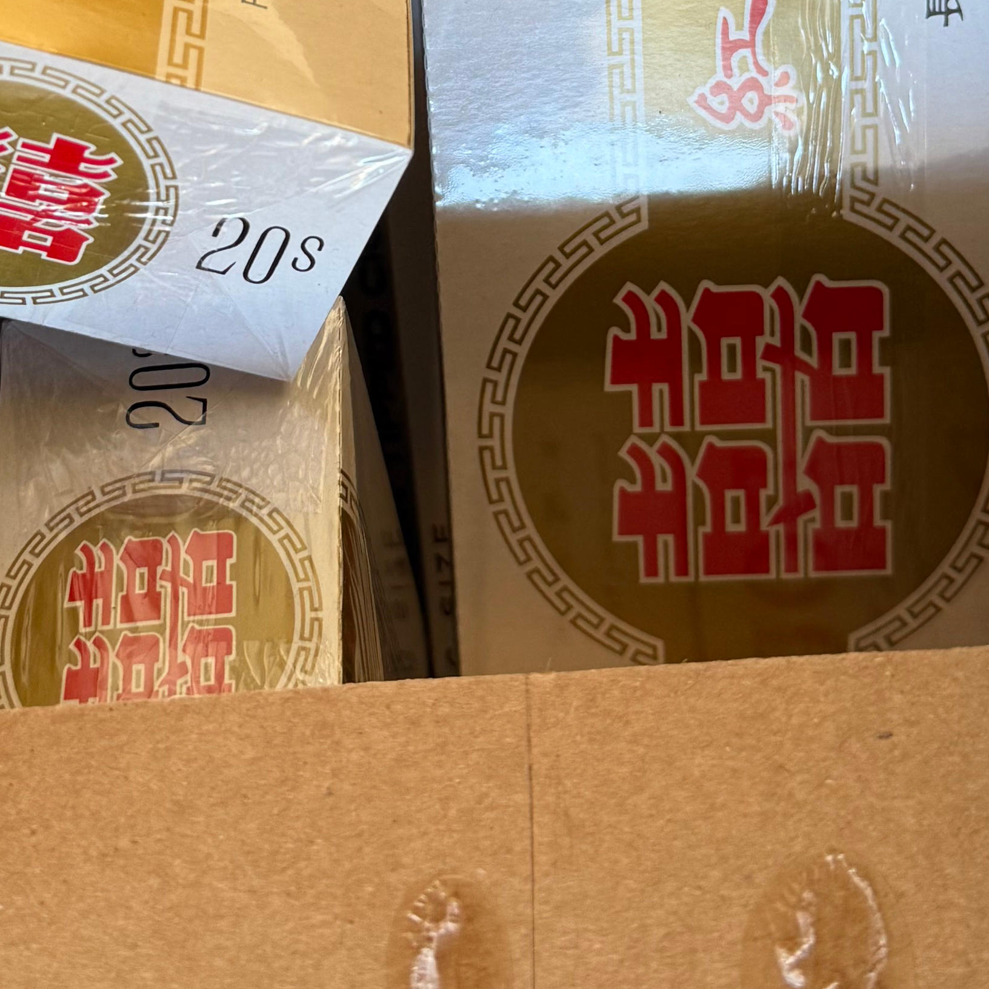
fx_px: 2101
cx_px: 457
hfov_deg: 26.5
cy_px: 92
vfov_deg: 25.6
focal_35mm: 65
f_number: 1.78
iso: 125
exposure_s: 1/121
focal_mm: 6.76
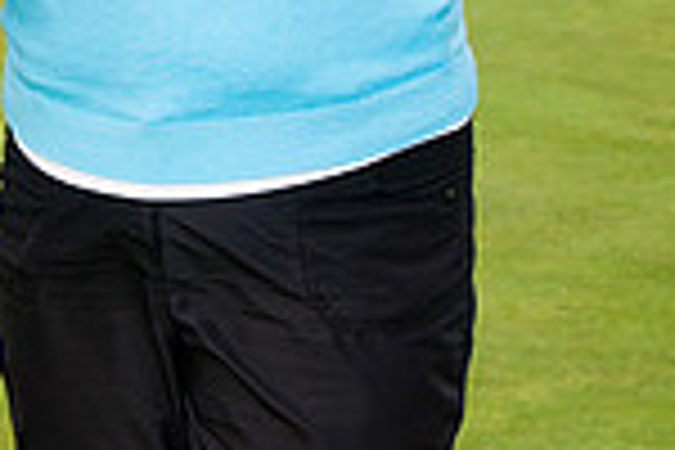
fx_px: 6543
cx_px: -216
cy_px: -396
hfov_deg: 5.9
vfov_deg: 3.9
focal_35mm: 349
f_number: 8
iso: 400
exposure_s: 1/250
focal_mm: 90
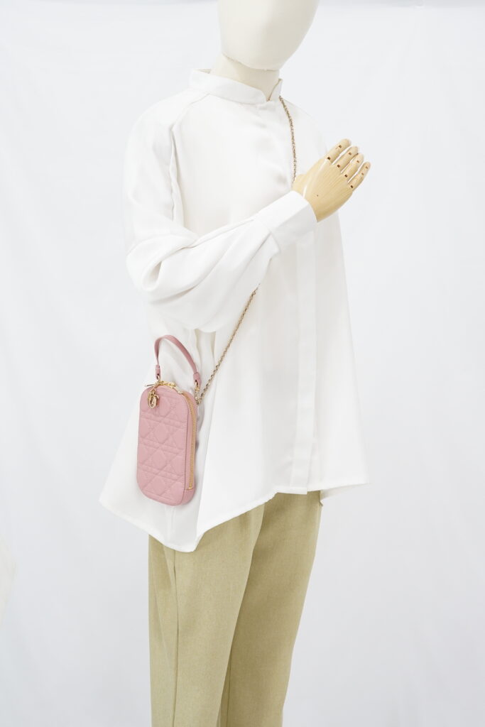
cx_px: 242
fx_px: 1010
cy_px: 364
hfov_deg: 27.0
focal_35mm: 50
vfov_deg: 39.6
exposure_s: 1/8
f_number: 6.3
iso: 640
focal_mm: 50
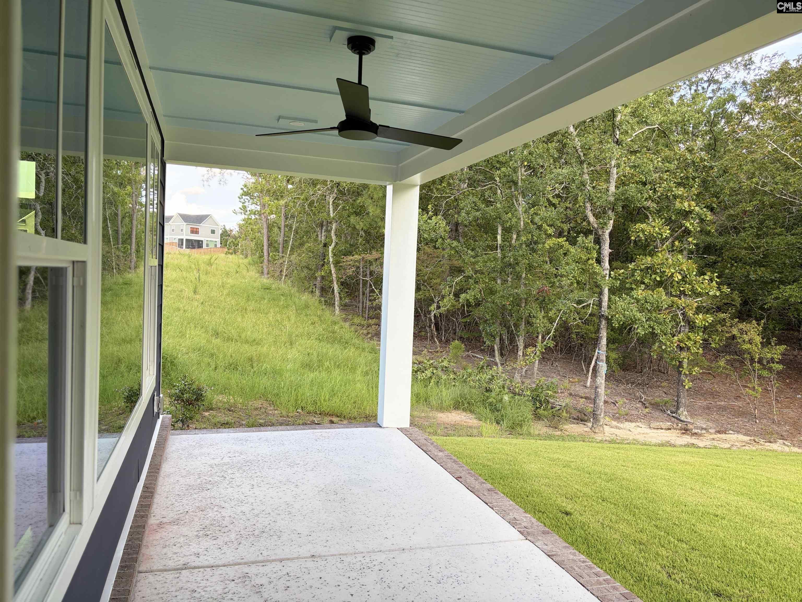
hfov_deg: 67.3
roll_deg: -1.3
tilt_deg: -2.3
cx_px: 401
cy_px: 301
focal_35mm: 26
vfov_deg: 53.1
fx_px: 602
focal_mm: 5.96
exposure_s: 1/326
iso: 50
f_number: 1.6
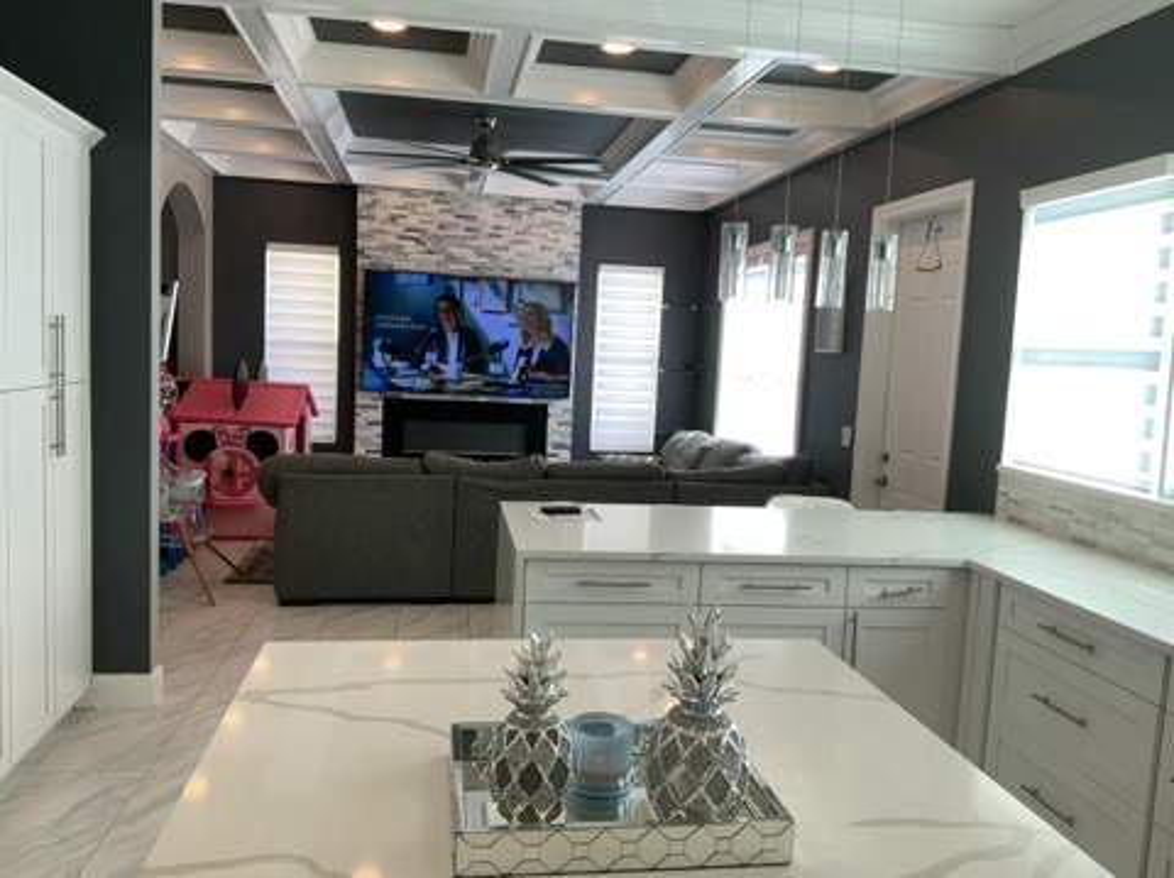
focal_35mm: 29
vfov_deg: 48.2
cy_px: 439
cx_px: 587
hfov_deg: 61.7
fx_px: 983
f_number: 1.8
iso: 20
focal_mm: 3
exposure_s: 1/120
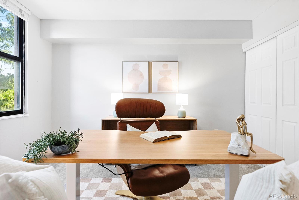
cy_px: 100
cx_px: 150
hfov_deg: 90.0
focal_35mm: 18
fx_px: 150
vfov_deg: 67.4
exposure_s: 1/13
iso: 1000
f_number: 8
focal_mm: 18
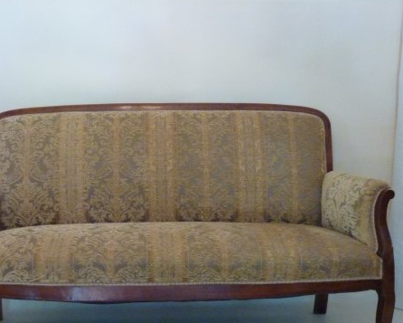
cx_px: 164
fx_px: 501
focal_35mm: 42
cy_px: 199
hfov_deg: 43.6
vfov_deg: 35.5
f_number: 3.5
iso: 800
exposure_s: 1/25
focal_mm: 5.3
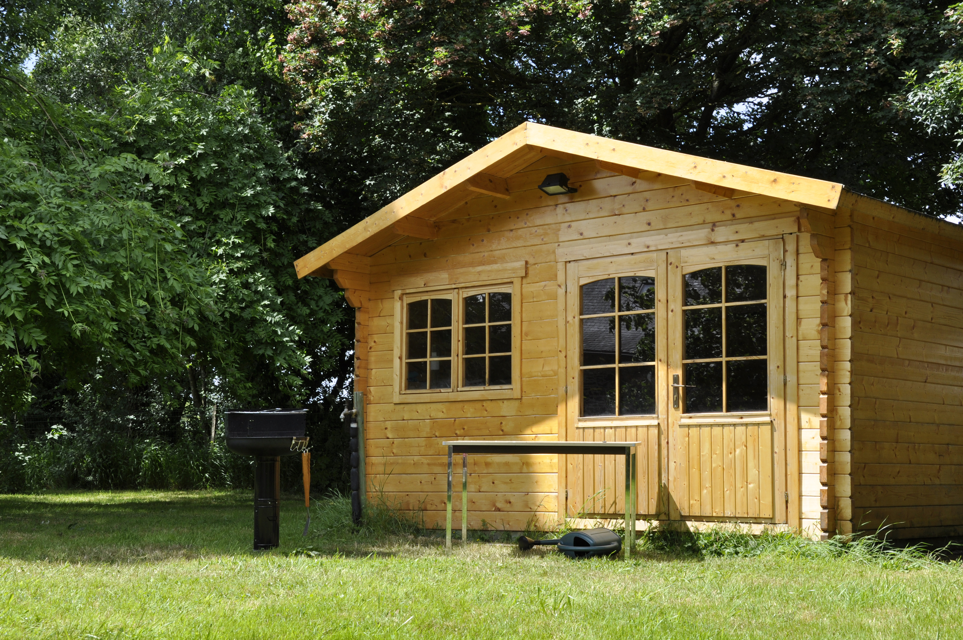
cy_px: 320
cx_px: 482
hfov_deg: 38.9
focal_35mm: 51
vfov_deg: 26.4
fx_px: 1363
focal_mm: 34
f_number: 10
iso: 200
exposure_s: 1/160
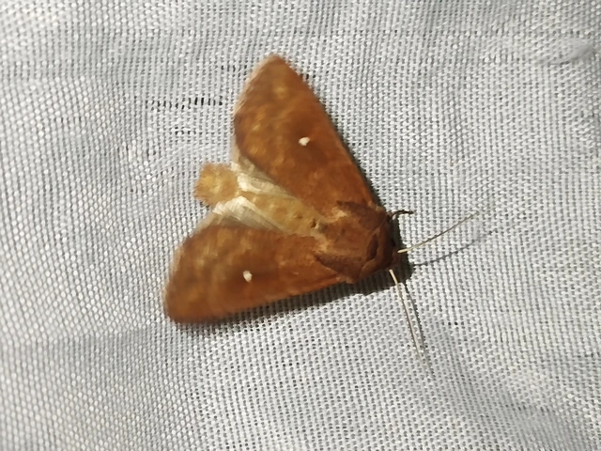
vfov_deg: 18.7
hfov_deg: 24.7
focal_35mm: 79
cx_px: 300
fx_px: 1372
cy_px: 226
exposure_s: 1/50
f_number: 1.7
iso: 100
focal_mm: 5.31
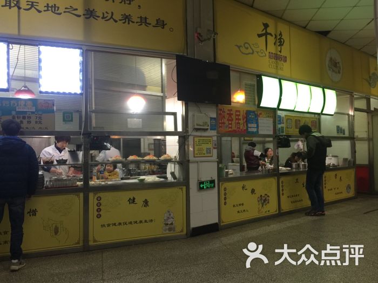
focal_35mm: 29
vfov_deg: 48.2
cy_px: 142
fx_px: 317
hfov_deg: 61.7
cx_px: 189
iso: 64
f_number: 2.2
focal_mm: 4.15
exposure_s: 1/17
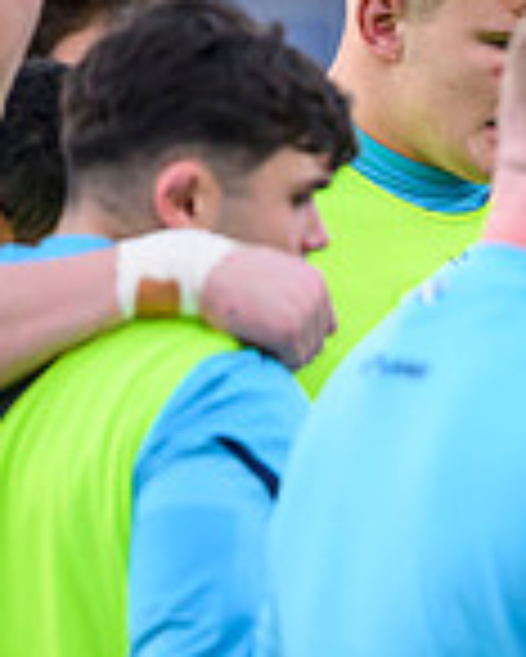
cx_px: 1137
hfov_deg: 0.8
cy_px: 331
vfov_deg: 1.0
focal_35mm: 1879
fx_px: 36526
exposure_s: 1/1600
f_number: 3.2
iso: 1250
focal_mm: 400
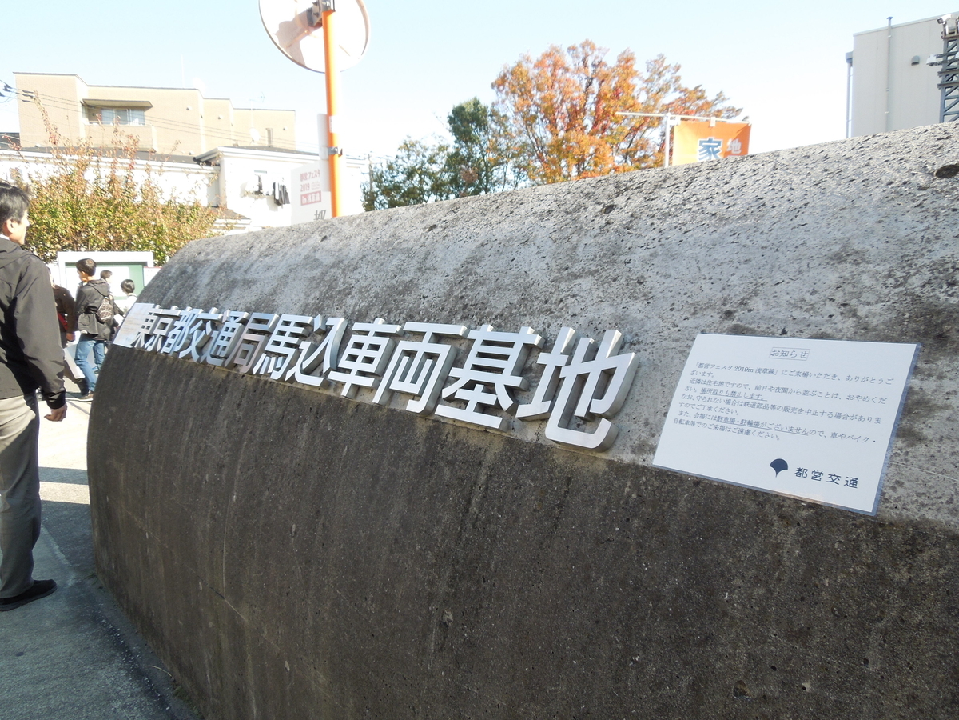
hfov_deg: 69.4
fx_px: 693
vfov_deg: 54.9
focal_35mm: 25
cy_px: 360
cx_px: 480
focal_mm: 4.5
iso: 100
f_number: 3.3
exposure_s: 1/250
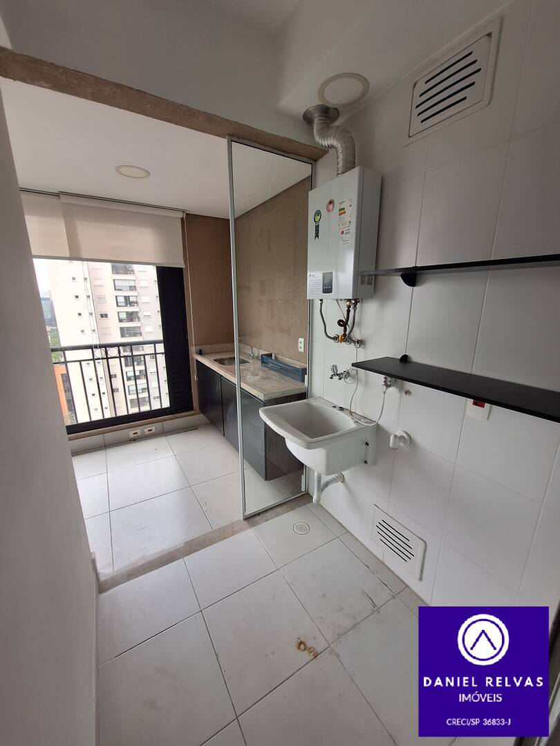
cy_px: 373
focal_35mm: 13
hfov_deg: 89.9
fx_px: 280
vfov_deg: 106.2
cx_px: 280
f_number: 2.2
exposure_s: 1/60
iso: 64
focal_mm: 1.74
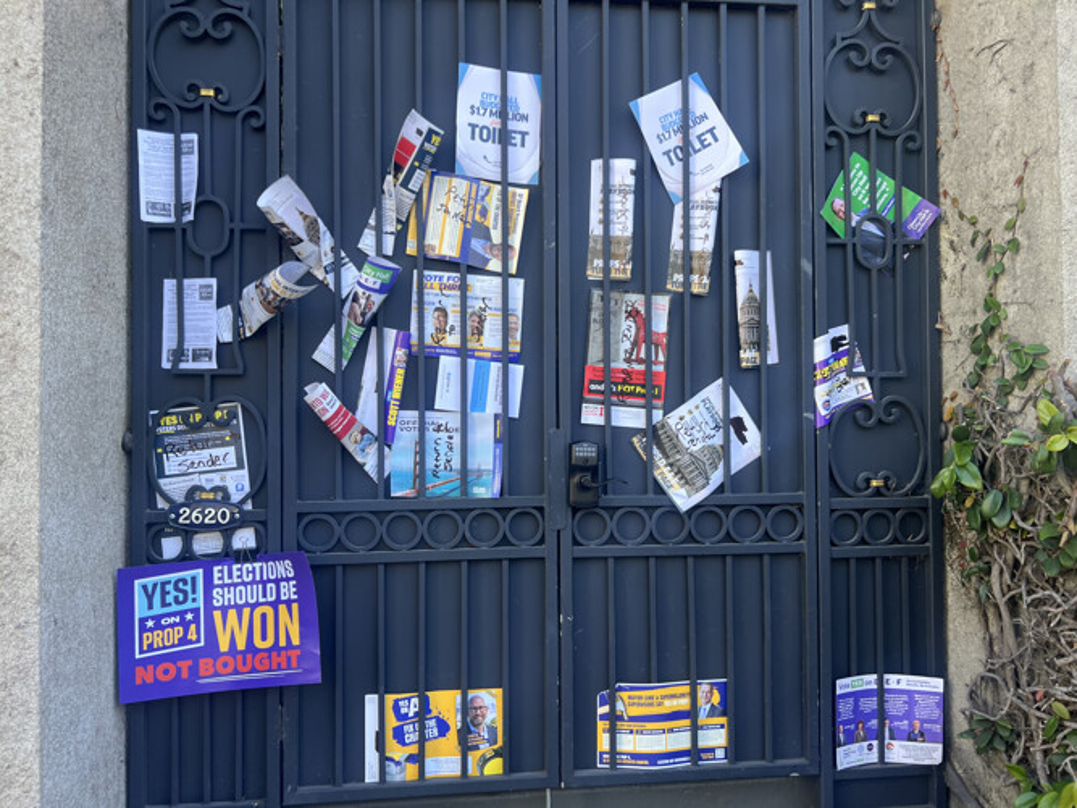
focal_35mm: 26
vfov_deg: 53.0
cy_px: 404
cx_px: 538
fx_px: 809
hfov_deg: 67.3
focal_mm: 5.7
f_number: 1.5
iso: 40
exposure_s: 1/255
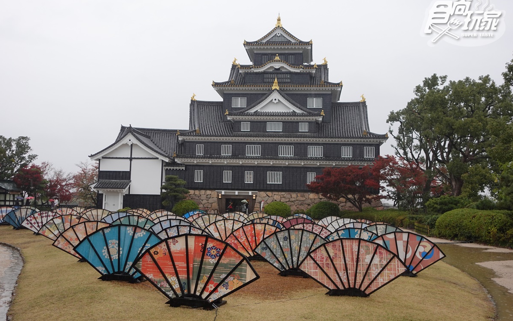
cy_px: 151
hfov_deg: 48.2
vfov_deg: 31.3
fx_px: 573
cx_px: 256
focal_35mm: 41
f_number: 2.8
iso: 125
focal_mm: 15.27
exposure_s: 1/320
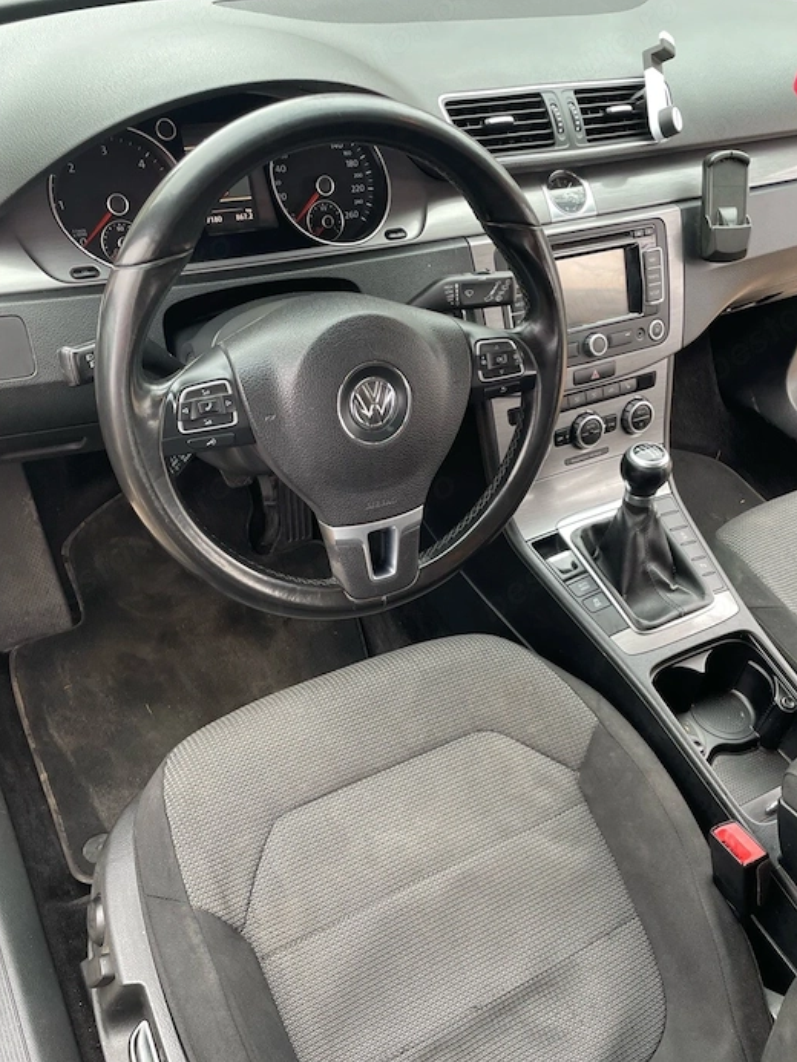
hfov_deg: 46.8
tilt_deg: -46.4
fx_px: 921
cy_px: 587
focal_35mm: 30
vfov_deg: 59.8
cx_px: 431
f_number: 1.6
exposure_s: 1/102
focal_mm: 4.2
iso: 125
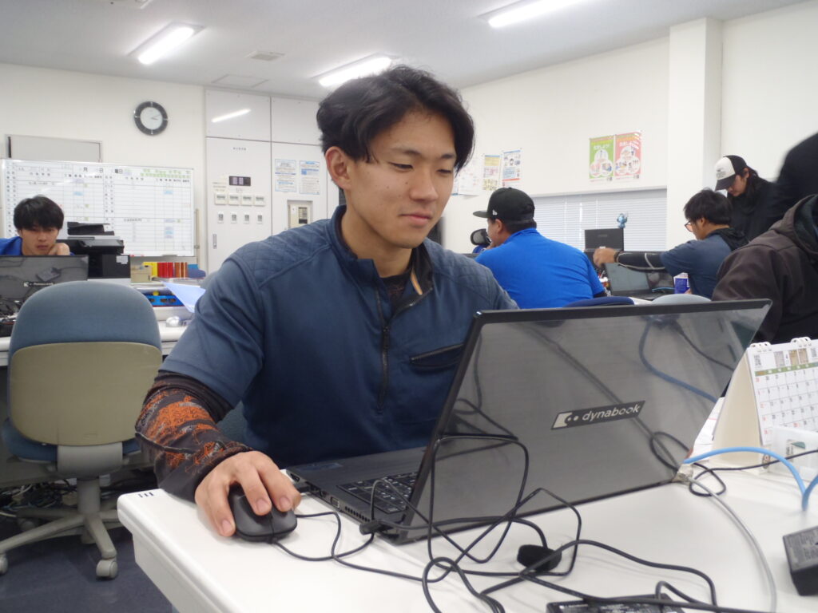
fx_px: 803
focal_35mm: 34
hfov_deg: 54.0
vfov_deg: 41.8
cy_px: 306
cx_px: 409
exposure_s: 1/20
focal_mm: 6.07
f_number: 4.4
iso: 200
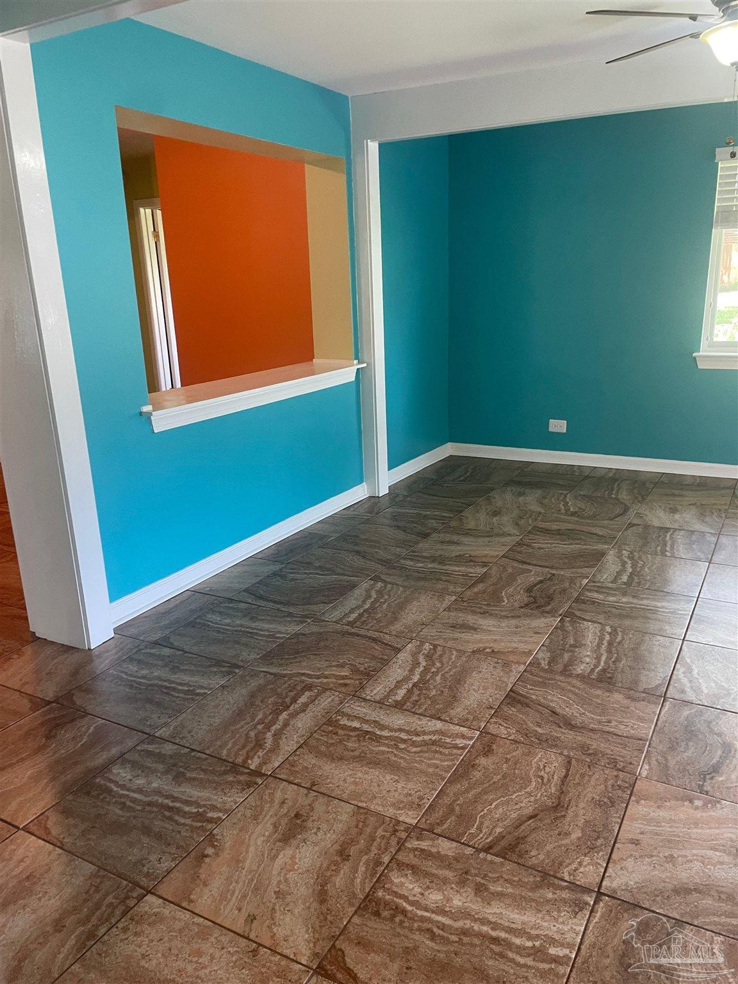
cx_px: 369
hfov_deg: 53.1
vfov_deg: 67.3
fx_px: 739
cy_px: 492
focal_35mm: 26
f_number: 1.6
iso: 160
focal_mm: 4.2
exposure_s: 1/60
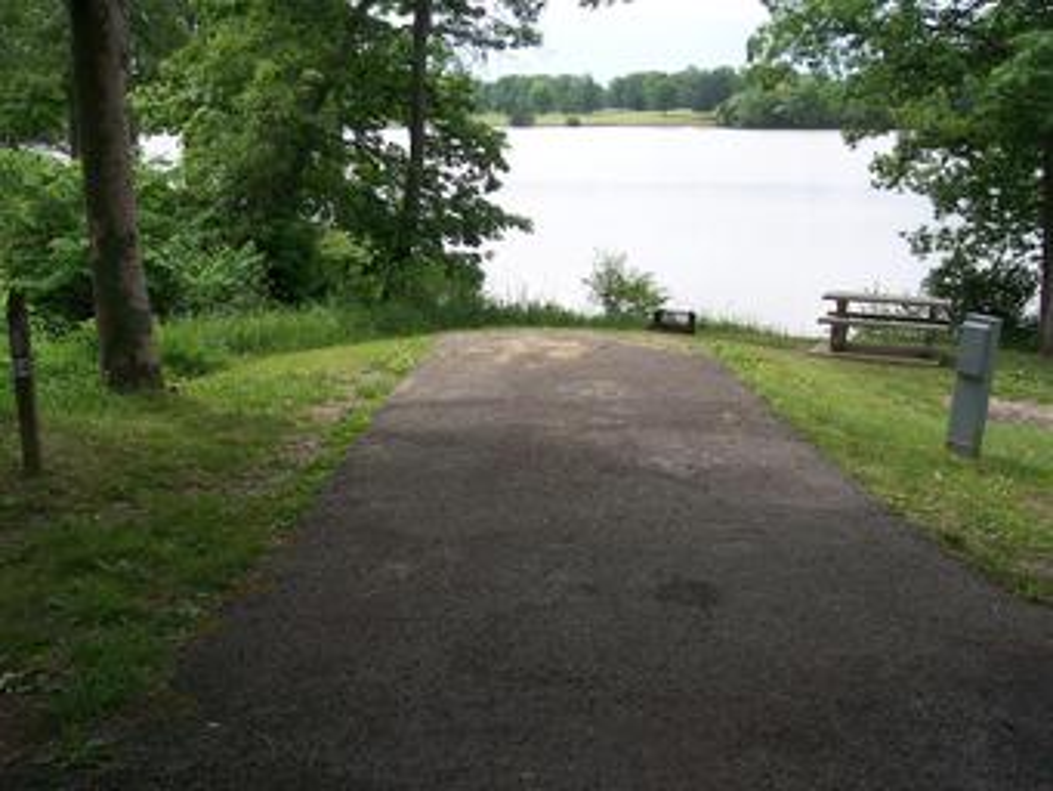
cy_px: 396
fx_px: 1187
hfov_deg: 47.8
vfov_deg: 36.8
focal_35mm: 39
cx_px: 526
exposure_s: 1/500
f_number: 3.4
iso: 100
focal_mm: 8
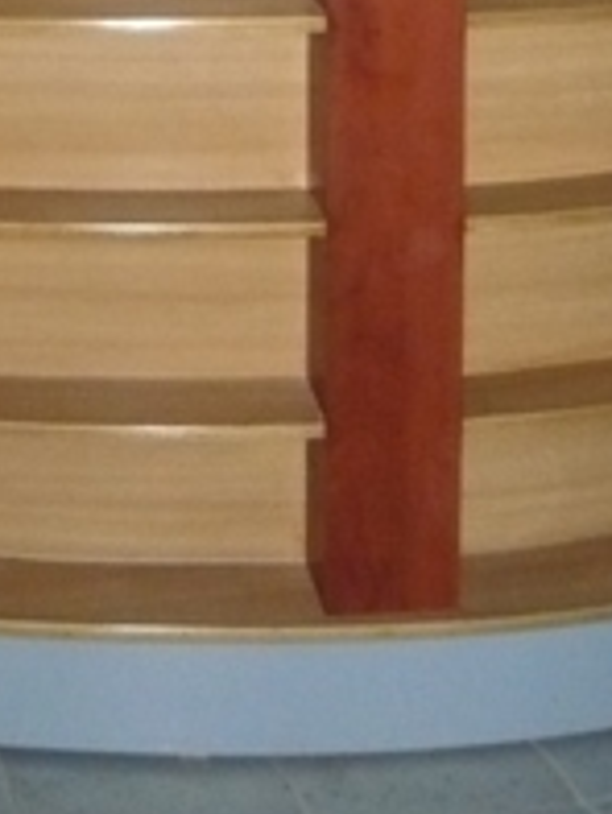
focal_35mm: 91
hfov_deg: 15.9
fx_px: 2143
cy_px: -355
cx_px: -29
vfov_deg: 19.2
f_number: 2.8
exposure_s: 1/30
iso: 320
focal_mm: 4.6
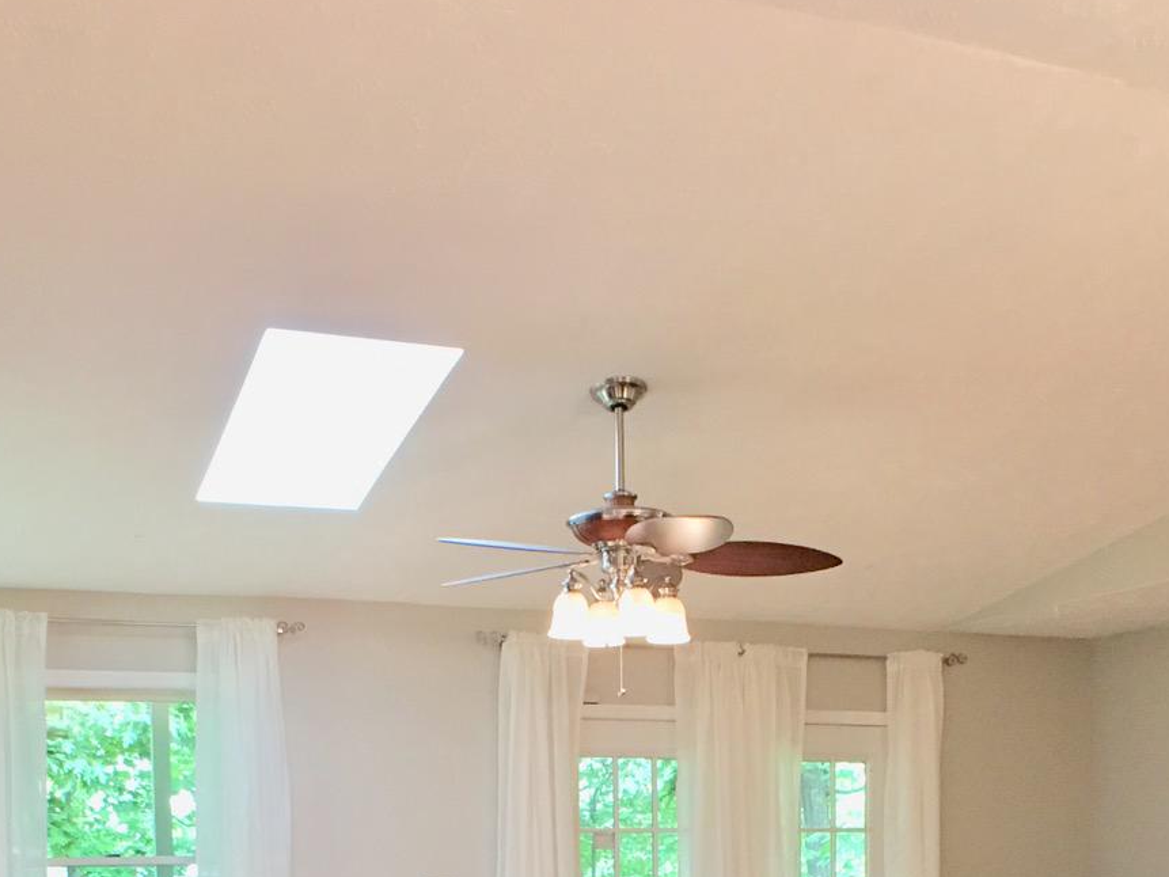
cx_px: 482
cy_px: 1002
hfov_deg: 28.1
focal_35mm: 69
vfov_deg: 20.2
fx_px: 2330
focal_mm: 4.15
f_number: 2.2
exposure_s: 1/15
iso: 64
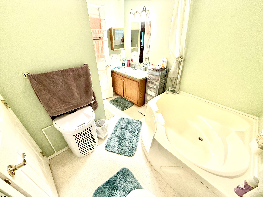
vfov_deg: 85.7
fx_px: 106
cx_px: 132
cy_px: 98
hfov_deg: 102.1
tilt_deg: -30.1
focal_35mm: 14
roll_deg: -0.2
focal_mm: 2.22
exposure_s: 1/60
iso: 320
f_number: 2.2
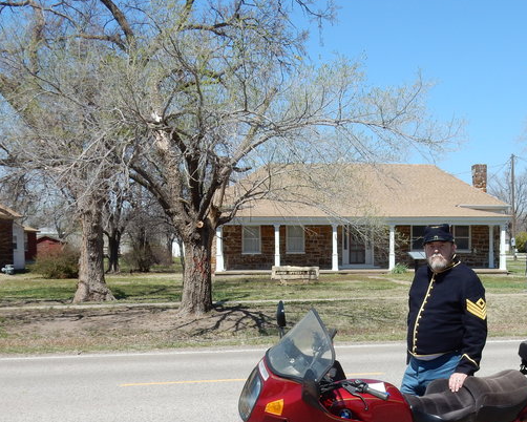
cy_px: 299
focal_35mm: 56
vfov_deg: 26.9
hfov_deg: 33.1
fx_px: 874
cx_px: 368
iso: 125
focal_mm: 6.4
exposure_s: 1/1000
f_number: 4
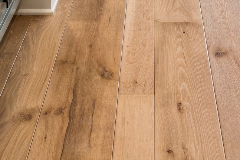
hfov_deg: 22.4
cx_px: 145
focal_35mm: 91
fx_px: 605
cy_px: -280
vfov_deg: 11.2
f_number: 13
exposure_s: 1/1.25
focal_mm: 16.3
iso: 100
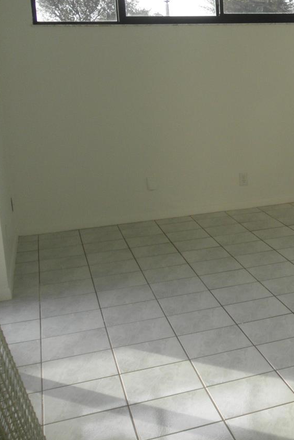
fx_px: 673
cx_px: 377
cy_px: 198
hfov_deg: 22.2
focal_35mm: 55
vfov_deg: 36.2
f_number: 3
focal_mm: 5
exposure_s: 1/100
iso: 64
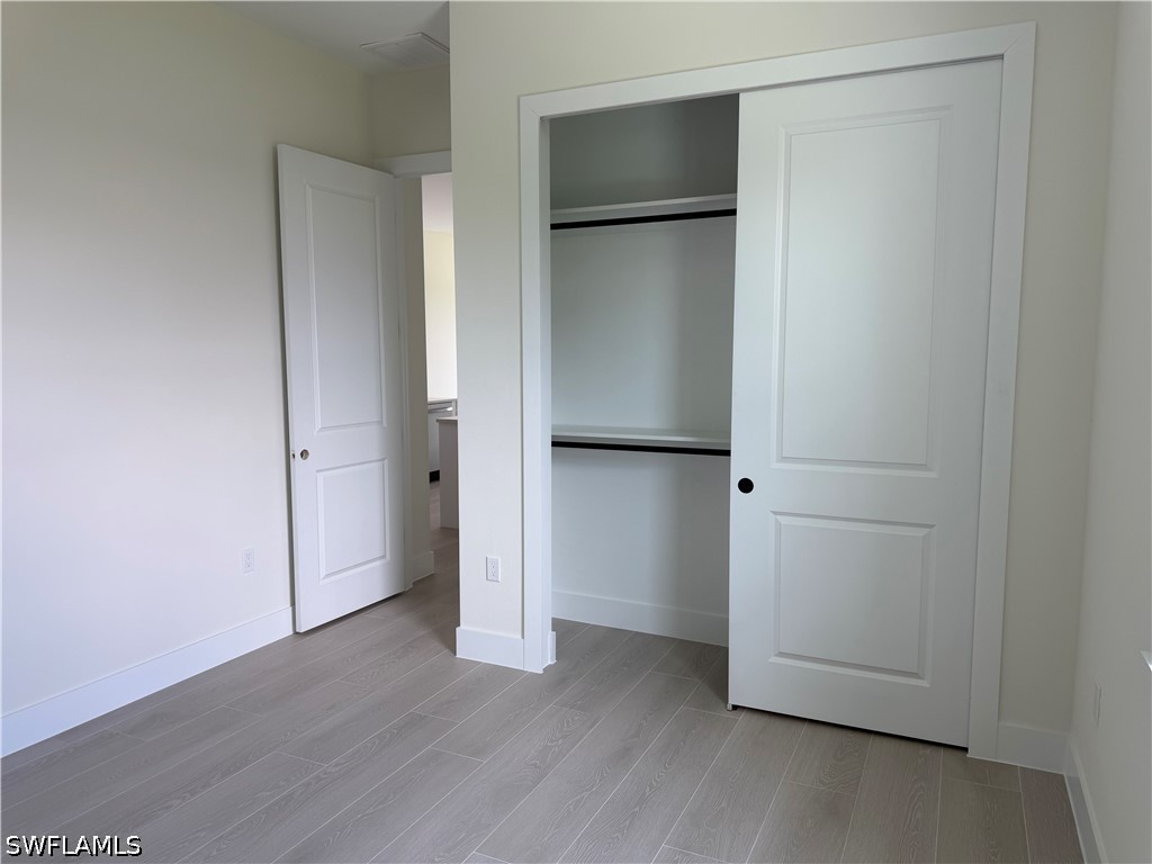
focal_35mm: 24
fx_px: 799
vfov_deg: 56.8
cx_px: 576
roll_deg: +1.1
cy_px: 432
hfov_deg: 71.6
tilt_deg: -6.6
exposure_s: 1/121
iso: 64
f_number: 1.78
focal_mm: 6.76
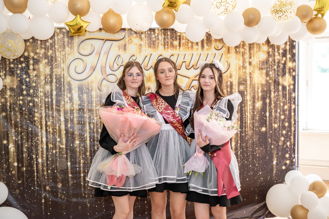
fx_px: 419
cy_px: 109
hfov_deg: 42.9
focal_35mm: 46
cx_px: 168
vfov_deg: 29.3
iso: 400
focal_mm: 44
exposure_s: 1/200
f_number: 2.8
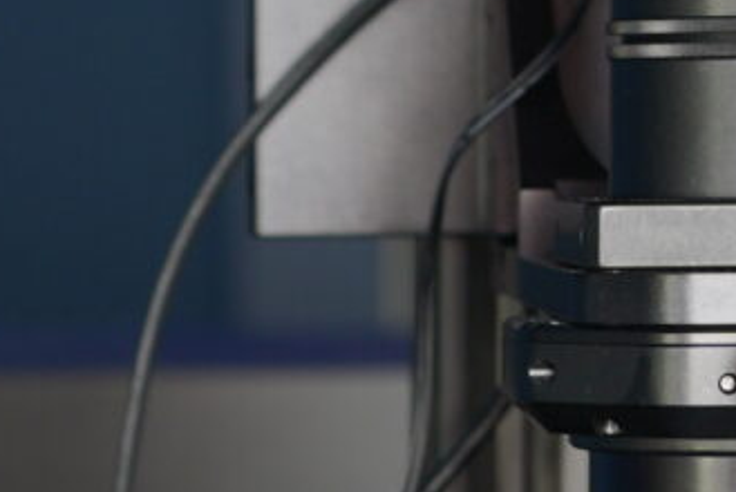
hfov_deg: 7.5
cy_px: 996
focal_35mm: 272
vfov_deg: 5.0
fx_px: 5566
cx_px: 4
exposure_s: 10
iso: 160
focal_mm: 35
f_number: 3.2
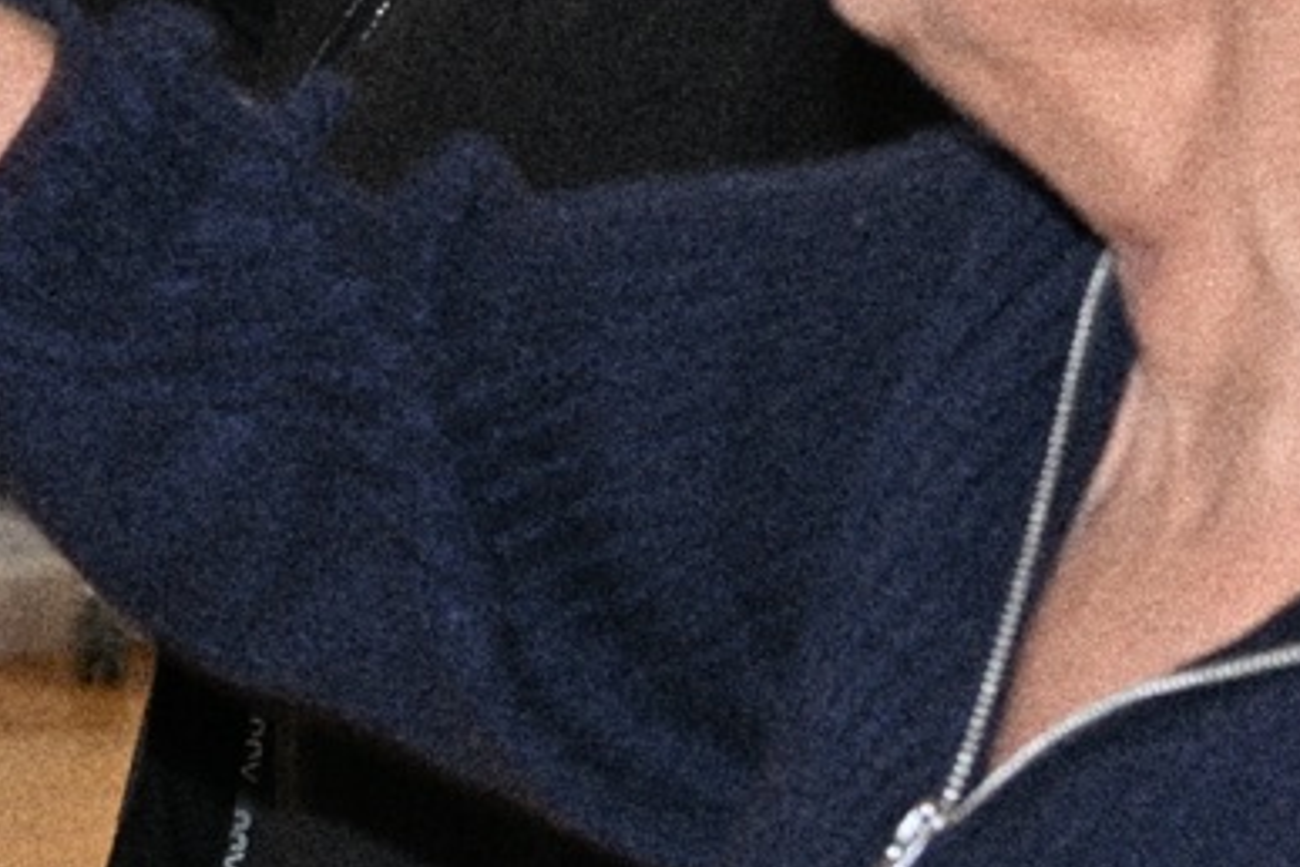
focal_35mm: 248
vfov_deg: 5.5
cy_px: 262
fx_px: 8955
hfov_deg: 8.1
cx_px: -598
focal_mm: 40
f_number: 5.6
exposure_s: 1/125
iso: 125
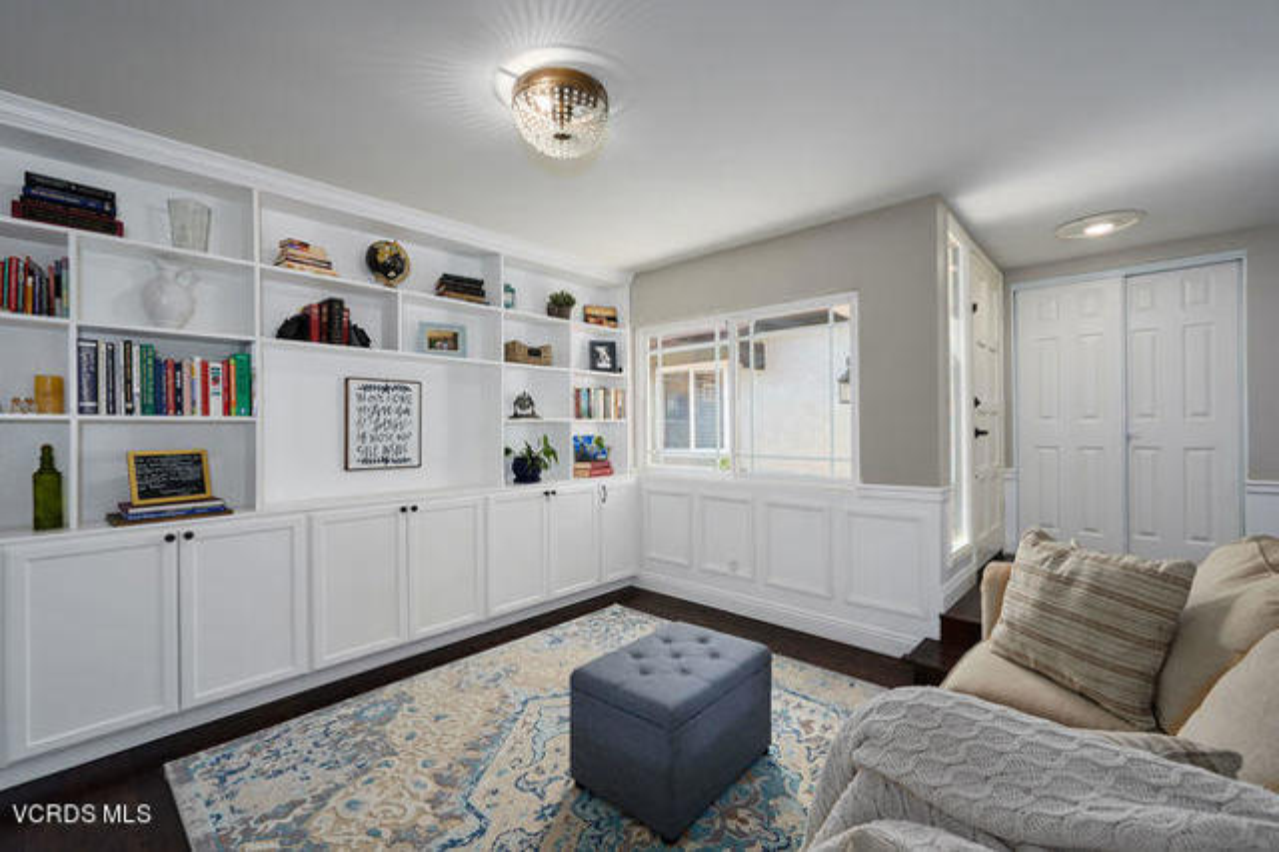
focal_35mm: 14
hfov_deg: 104.3
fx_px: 497
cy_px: 426
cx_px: 640
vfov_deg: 81.1
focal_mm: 14
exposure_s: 1/20
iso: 400
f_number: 7.1
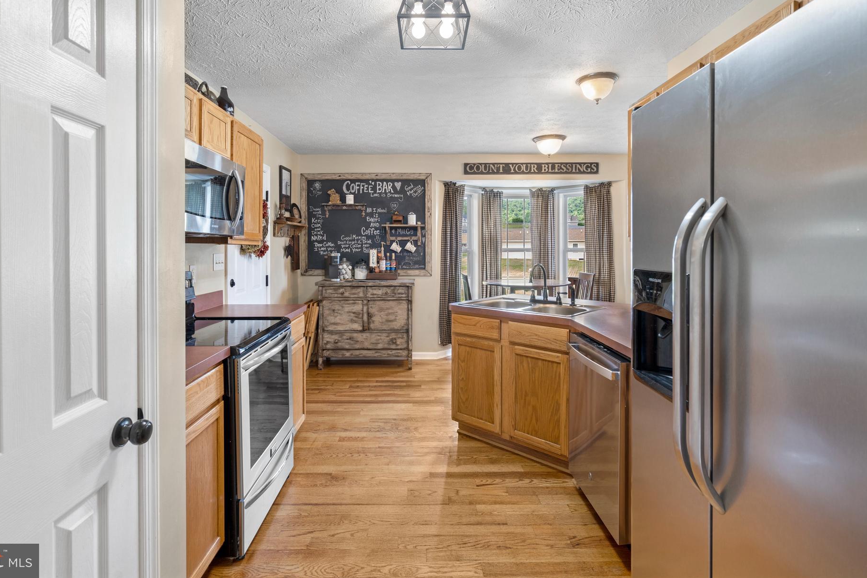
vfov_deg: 67.1
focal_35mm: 18
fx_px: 433
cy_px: 253
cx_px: 421
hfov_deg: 90.0
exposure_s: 1/1.25
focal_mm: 16
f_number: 8
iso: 640
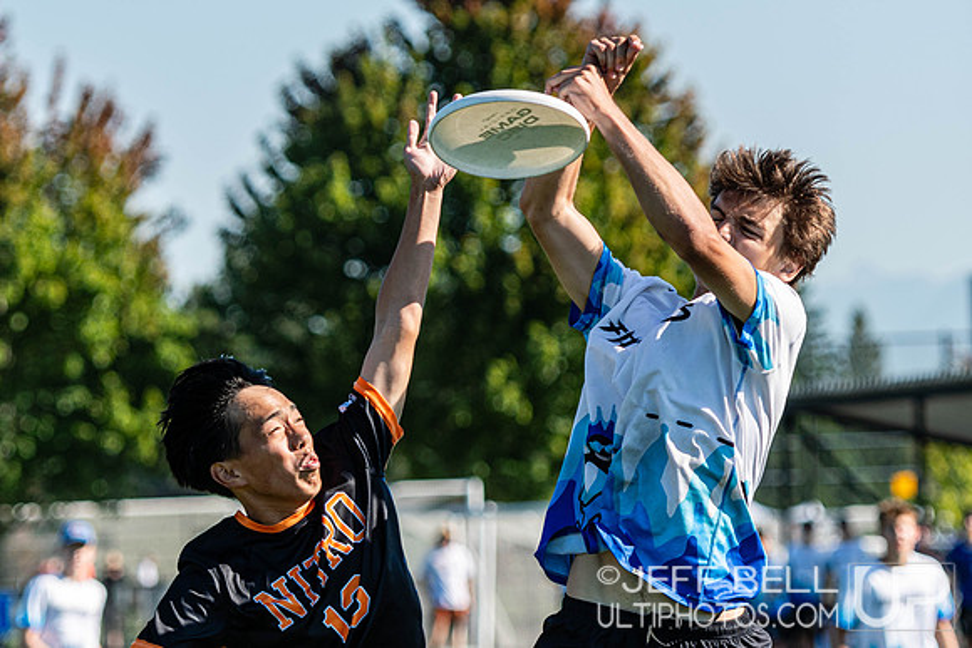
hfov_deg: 8.4
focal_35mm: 246
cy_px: 211
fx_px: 6655
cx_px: 553
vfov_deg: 5.6
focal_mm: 112
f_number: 3.2
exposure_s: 1/2000
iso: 100
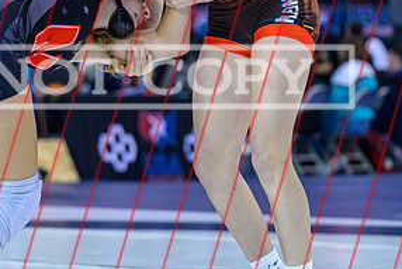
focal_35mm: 217
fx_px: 2424
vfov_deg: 6.3
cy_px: 64
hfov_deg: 9.5
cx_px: 175
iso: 2500
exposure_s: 1/800
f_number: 2.8
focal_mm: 86
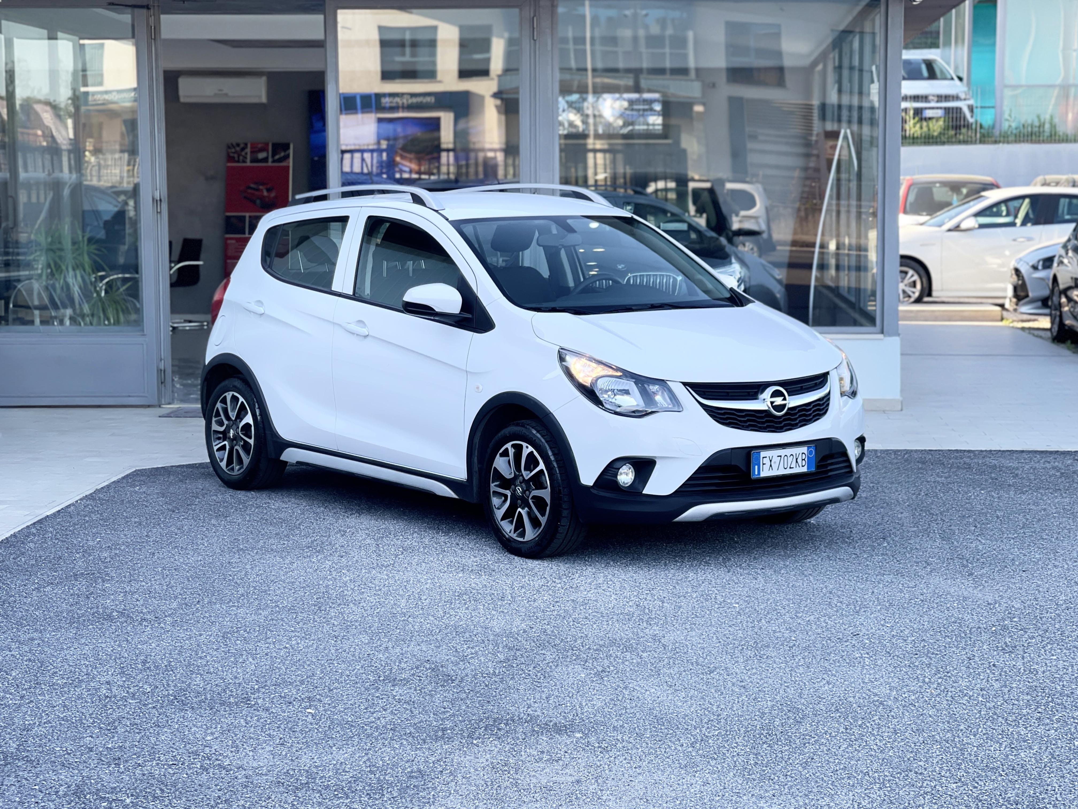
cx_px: 539
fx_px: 1993
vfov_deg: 22.9
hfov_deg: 30.3
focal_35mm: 64
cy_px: 404
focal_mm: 7.5
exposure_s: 1/121
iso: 32
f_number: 2.2
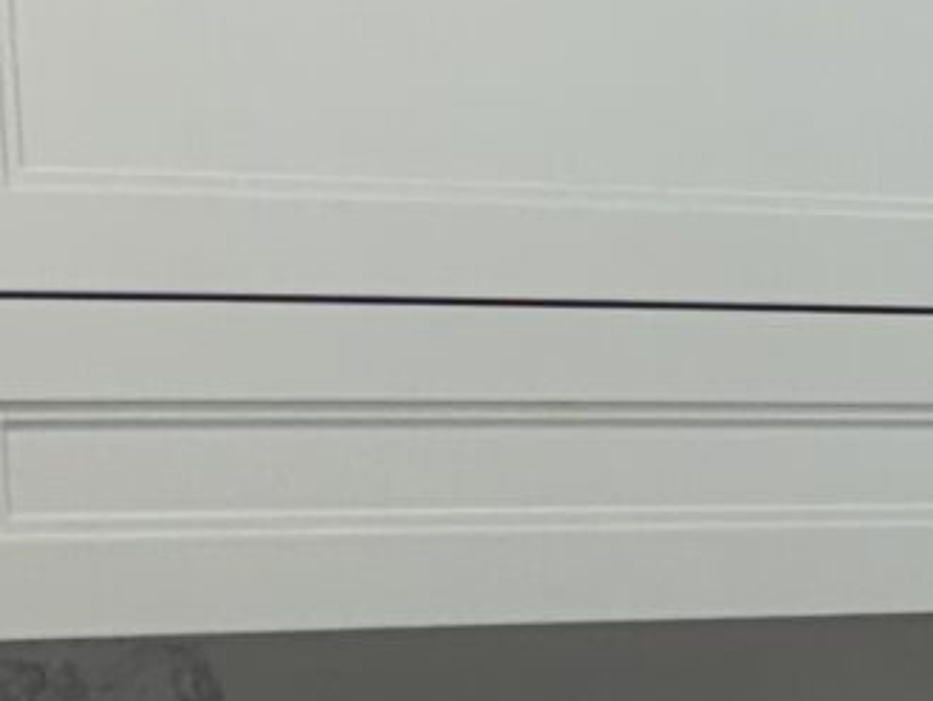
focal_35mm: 186
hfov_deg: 9.3
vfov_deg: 7.9
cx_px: 2352
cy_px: 921
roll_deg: +2.0
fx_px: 5017
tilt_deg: -4.2
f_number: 1.78
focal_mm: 6.76
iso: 64
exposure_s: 1/202
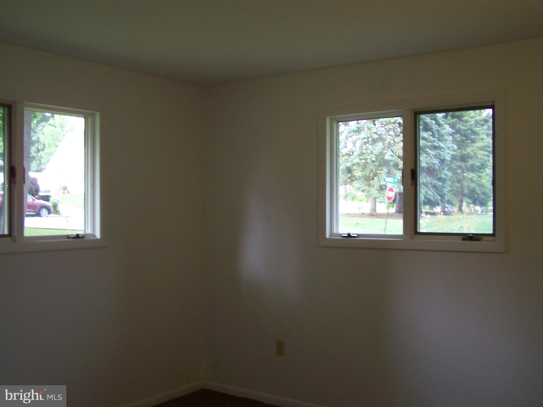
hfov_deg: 49.0
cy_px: 204
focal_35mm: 38
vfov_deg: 37.7
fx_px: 596
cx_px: 272
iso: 125
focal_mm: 6.3
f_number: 2.8
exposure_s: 1/30
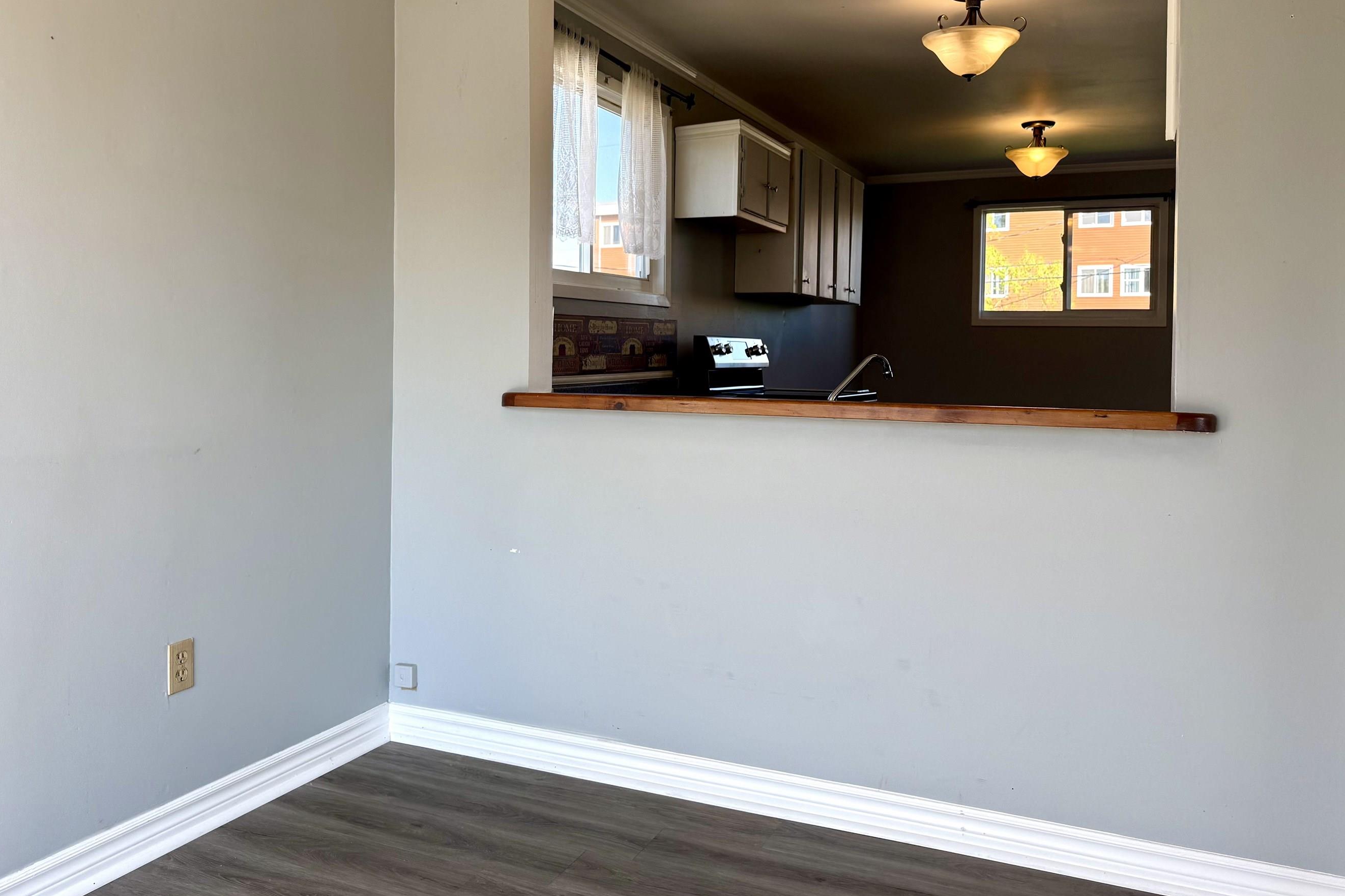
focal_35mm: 29
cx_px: 615
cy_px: 349
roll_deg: -1.2
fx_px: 1083
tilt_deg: -0.3
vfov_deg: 44.7
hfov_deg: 63.6
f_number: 1.78
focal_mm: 6.76
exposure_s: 1/637
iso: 100
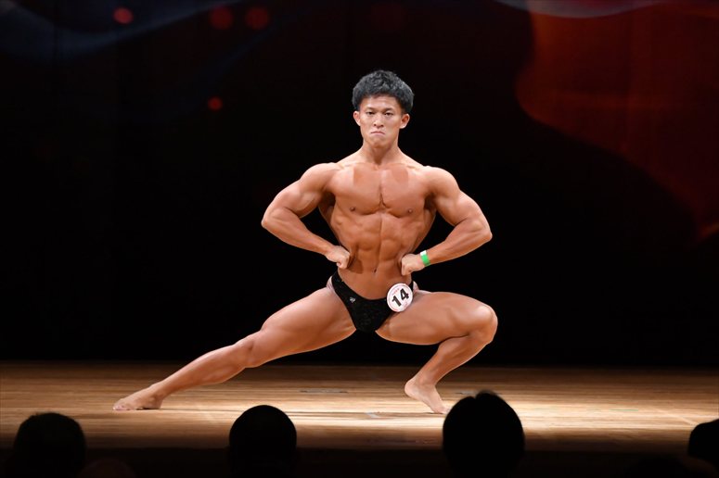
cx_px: 360
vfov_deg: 4.8
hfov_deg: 7.2
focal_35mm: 285
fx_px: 5689
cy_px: 239
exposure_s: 1/400
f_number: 5.6
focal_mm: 190
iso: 4000
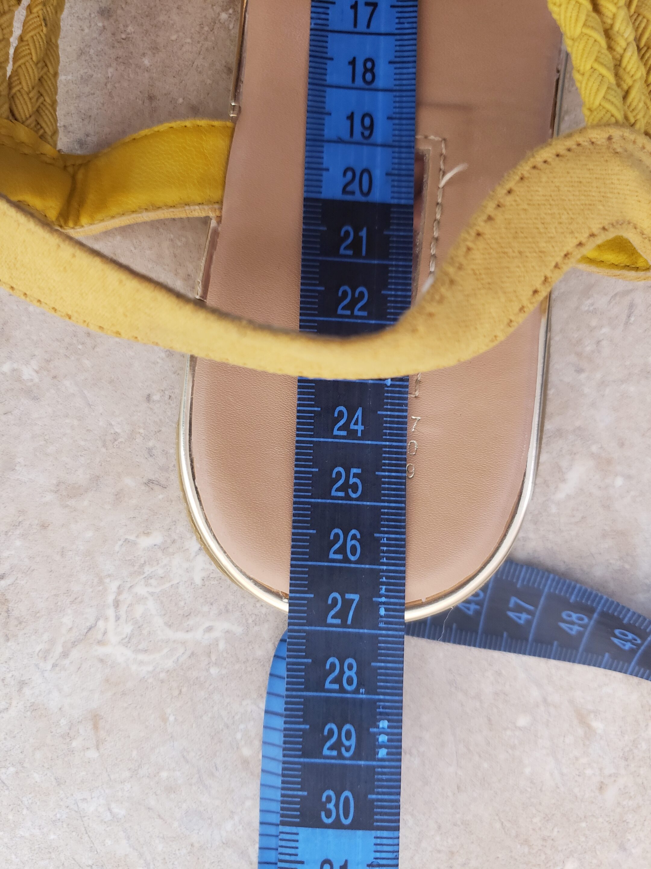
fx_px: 652
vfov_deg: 67.3
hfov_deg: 53.1
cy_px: 434
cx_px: 326
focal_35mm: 26
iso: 250
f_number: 1.5
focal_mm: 4.3
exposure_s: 1/50
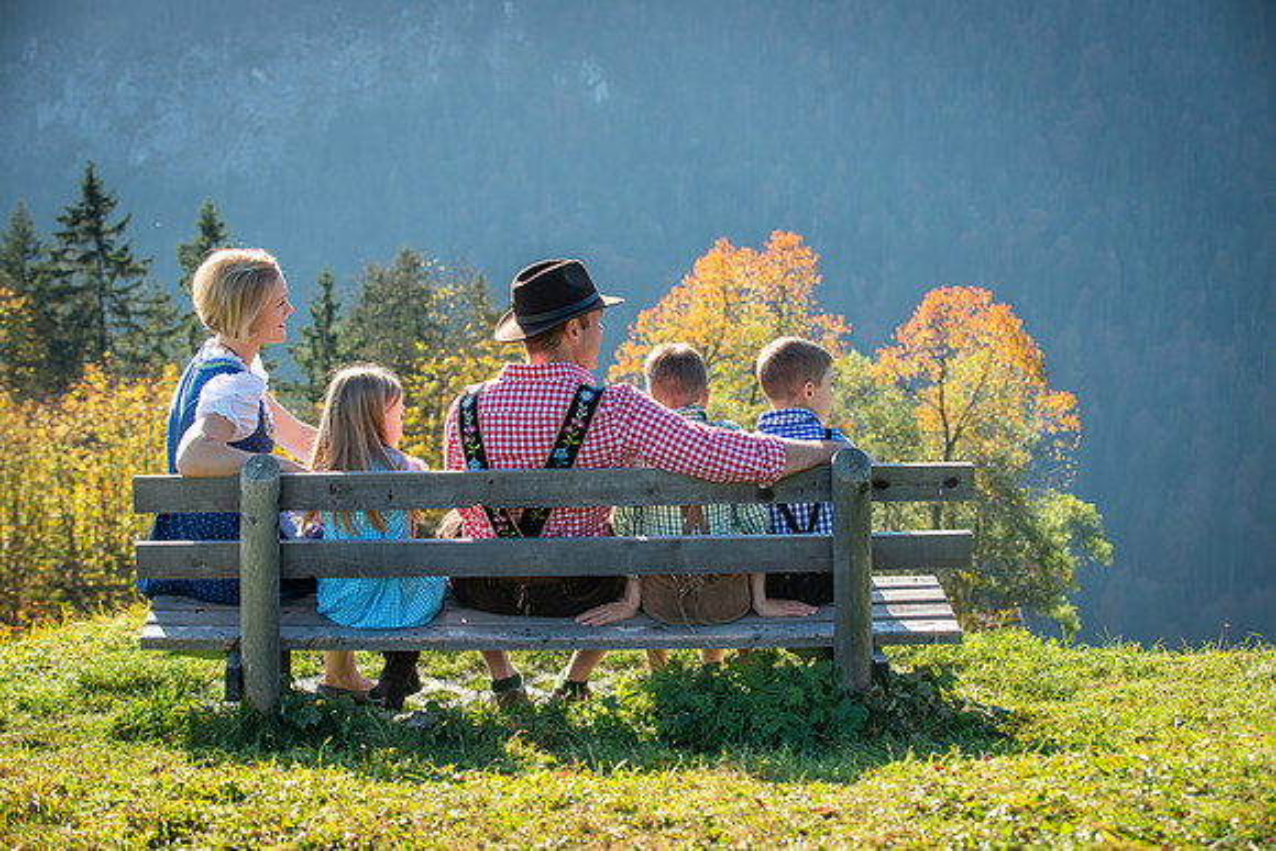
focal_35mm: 78
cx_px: 638
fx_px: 2765
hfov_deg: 26.0
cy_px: 426
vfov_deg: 17.5
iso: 100
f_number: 6.3
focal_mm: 78
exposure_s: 1/250
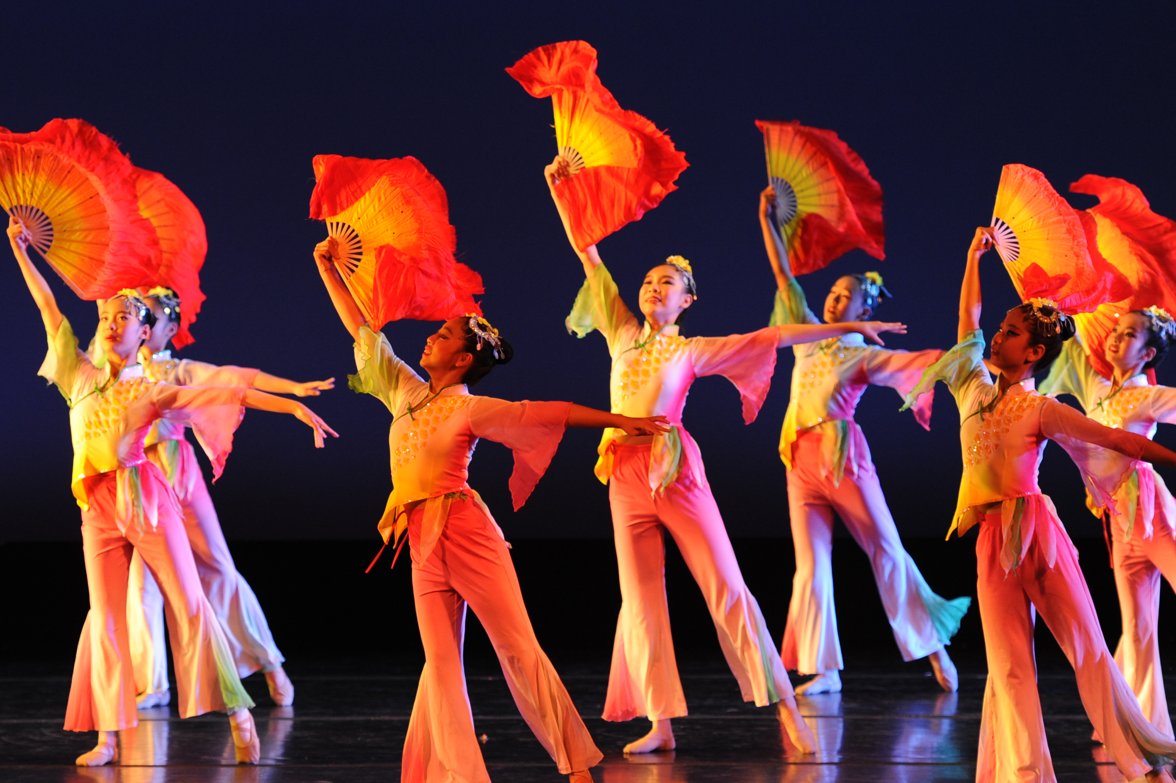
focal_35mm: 172
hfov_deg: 11.9
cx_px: 458
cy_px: 441
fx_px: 5615
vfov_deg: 8.0
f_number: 2.8
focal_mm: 112
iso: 1100
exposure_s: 1/400
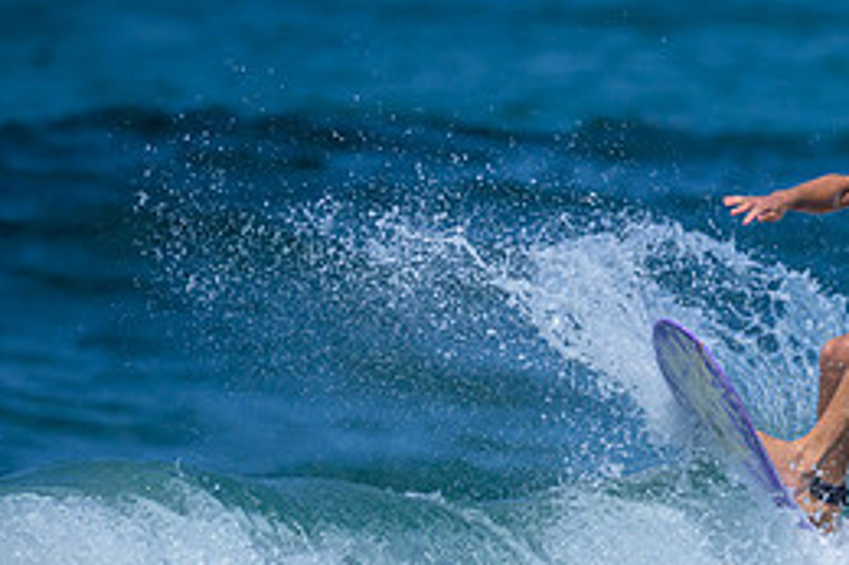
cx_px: 868
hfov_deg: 1.0
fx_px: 50222
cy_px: 655
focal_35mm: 2131
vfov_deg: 0.6
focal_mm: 800
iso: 320
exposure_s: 1/2500
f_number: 6.3
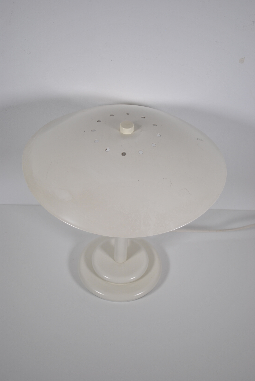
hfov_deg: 28.2
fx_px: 509
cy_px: 190
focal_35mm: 48
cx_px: 128
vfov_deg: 41.1
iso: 200
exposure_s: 1/200
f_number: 4.8
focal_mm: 32
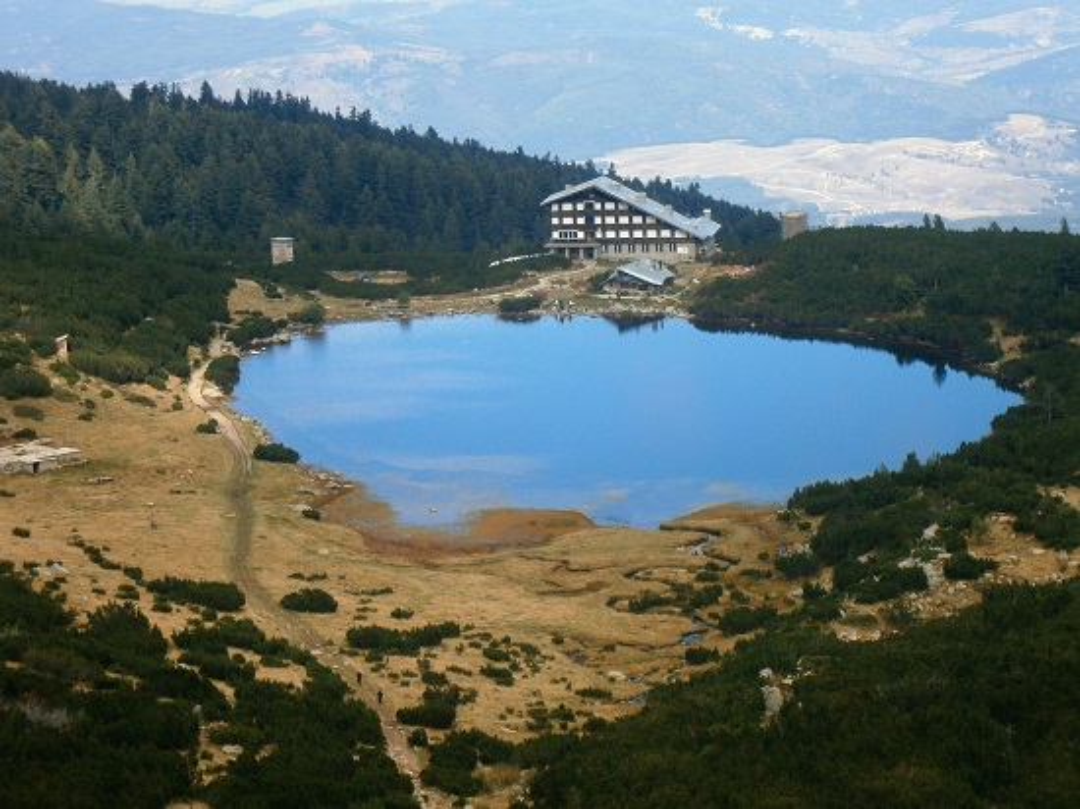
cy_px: 404
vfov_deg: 11.4
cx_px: 540
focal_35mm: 130
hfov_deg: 15.2
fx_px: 4054
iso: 80
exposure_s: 1/200
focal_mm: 23.5
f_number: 6.5
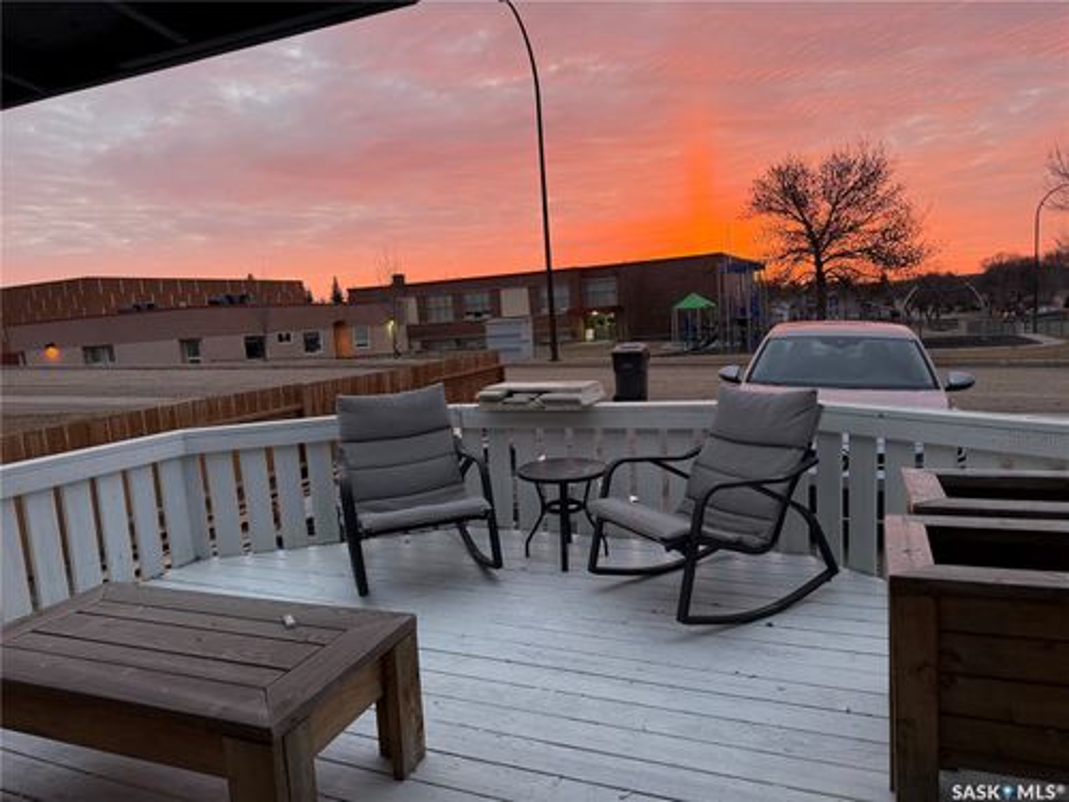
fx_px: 741
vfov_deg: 56.8
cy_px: 401
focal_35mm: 24
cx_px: 534
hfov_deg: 71.6
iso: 160
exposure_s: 1/121
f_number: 1.78
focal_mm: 6.76
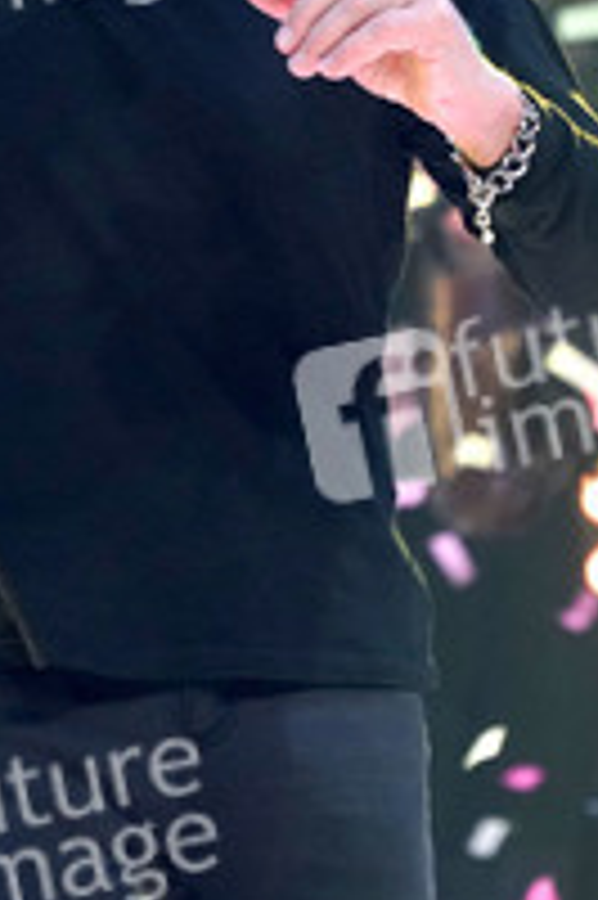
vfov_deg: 5.1
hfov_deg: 3.4
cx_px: 117
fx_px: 10008
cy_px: 171
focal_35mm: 401
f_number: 5.6
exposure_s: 1/200
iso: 3200
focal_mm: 200
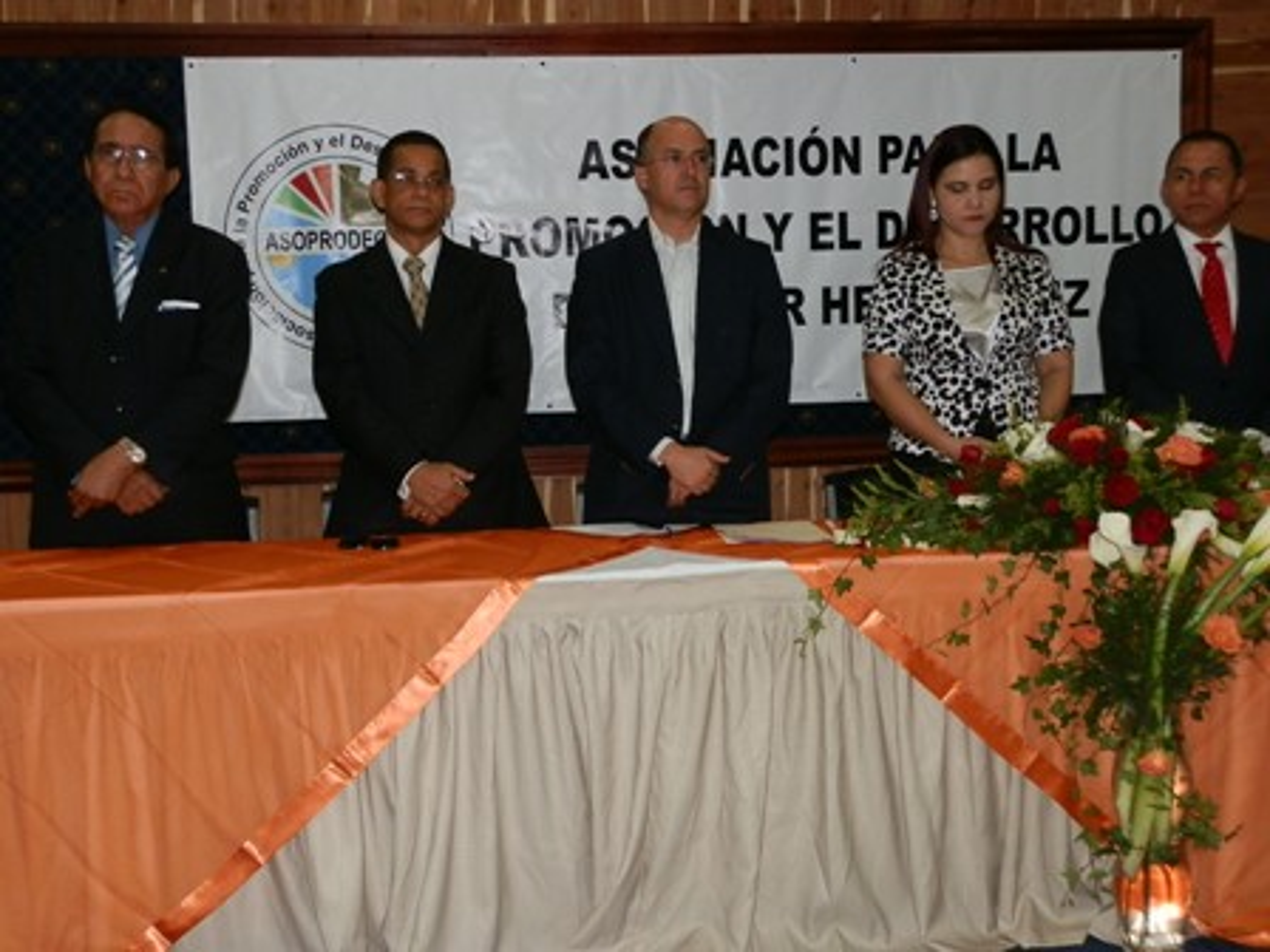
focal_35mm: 42
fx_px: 1541
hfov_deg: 44.8
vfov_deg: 34.3
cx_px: 635
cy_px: 476
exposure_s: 1/80
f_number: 3.4
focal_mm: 7.64
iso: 200
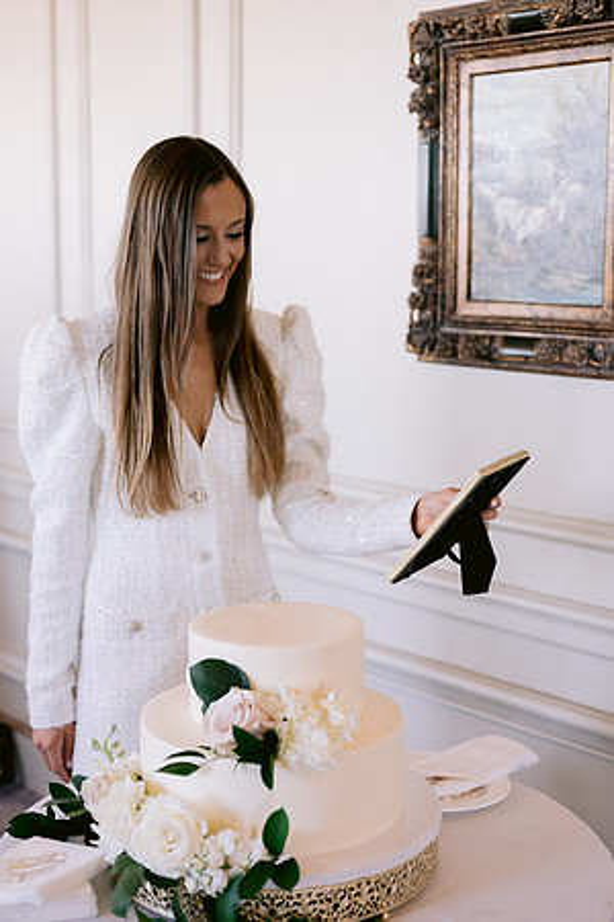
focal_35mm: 50
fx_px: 1279
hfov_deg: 27.0
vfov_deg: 39.6
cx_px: 307
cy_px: 461
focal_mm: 50
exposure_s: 1/200
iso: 800
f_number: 2.8
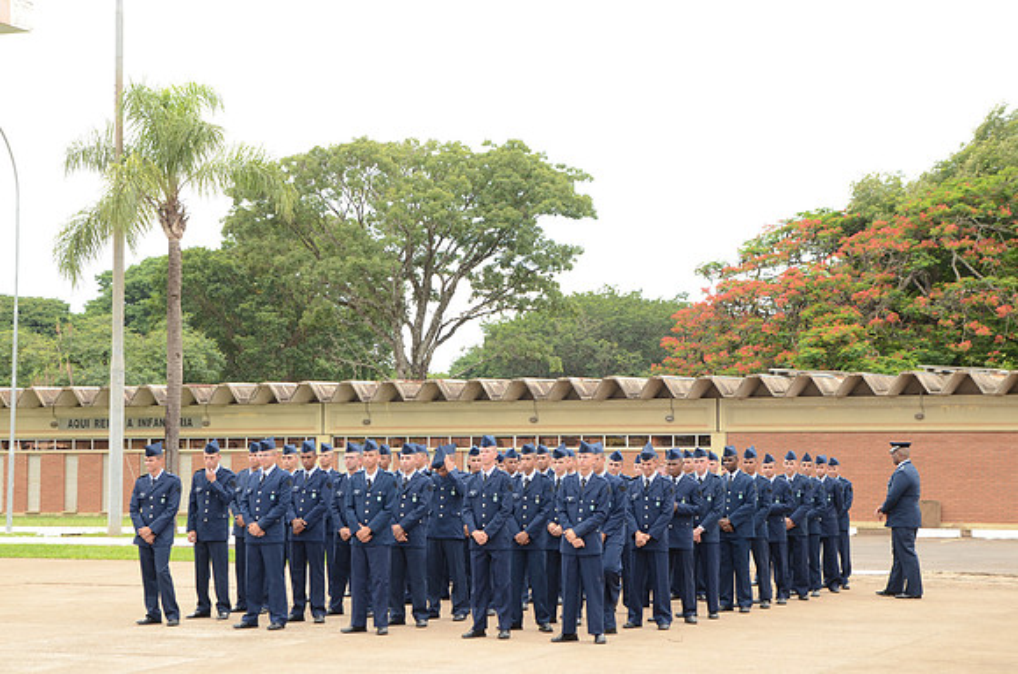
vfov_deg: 18.1
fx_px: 2116
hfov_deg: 27.0
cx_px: 509
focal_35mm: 75
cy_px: 337
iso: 320
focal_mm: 50
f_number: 6.3
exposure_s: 1/250
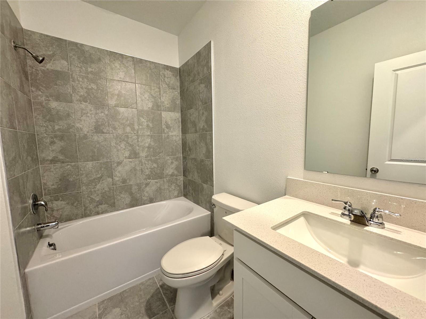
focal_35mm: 14
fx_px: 172
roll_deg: +0.7
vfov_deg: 85.7
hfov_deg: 102.1
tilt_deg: -7.8
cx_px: 213
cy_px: 160
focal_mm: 2.22
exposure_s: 1/120
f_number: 2.2
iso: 320
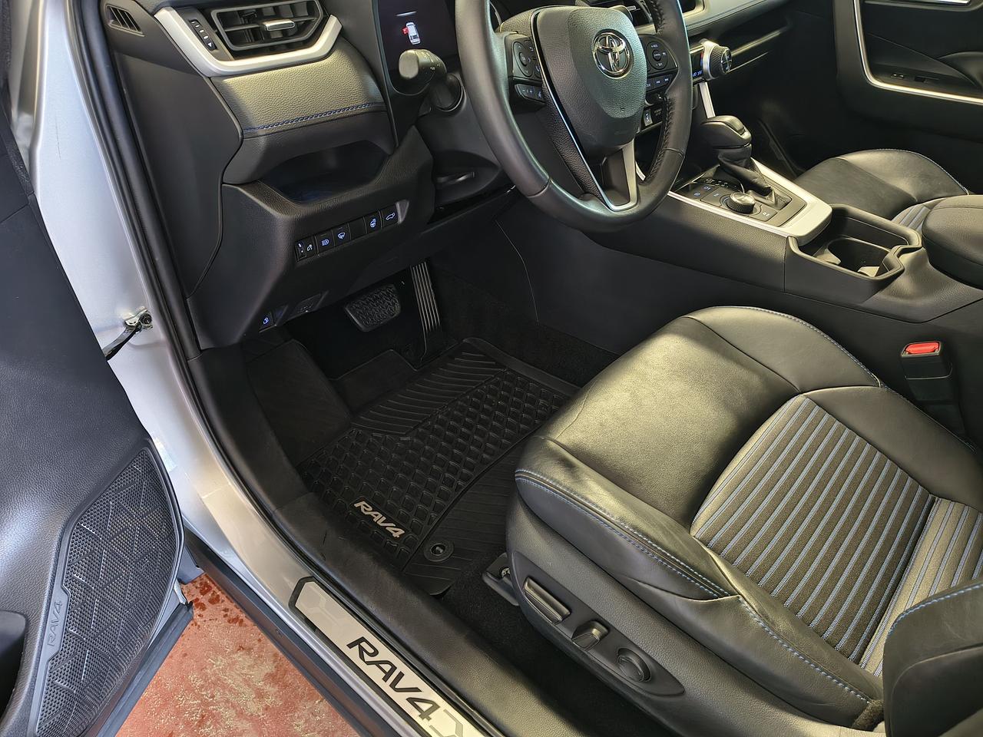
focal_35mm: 24
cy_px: 368
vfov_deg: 56.8
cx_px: 492
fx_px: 682
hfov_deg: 71.6
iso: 987
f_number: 1.8
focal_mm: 5.56
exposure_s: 1/60
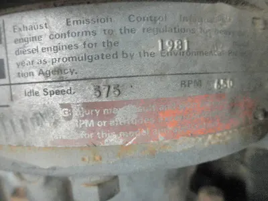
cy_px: 100
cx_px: 134
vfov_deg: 49.7
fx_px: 217
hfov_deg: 63.4
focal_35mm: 28
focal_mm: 5
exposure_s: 1/30
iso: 125
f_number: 3
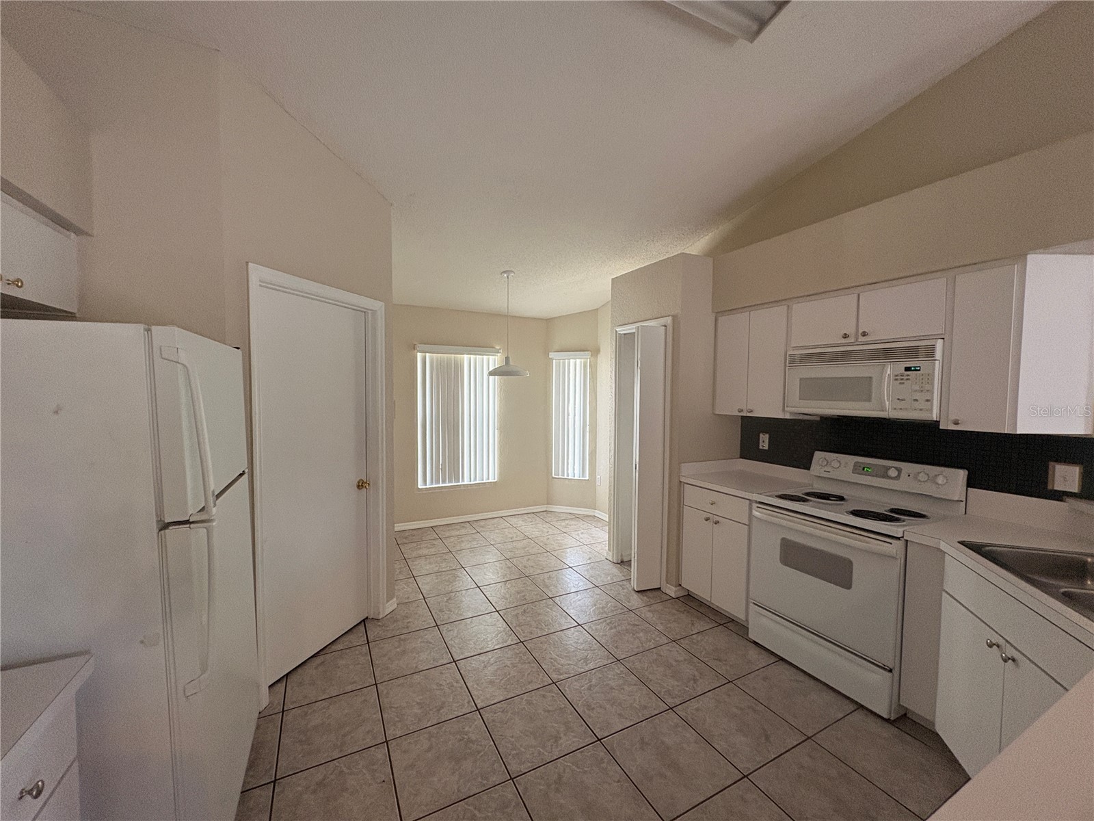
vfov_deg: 85.7
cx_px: 547
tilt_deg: -2.7
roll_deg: -0.1
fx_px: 442
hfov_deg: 102.1
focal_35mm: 14
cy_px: 410
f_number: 2.2
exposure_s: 1/60
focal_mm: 2.22
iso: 250
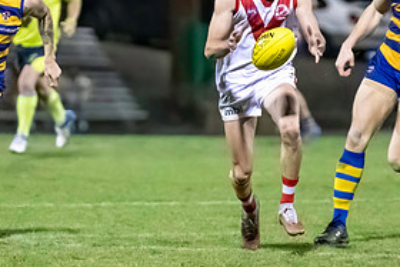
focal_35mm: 807
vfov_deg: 1.7
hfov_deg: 2.6
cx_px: 160
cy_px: 88
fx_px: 8971
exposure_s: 1/1250
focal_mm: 210
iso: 10000
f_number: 2.8
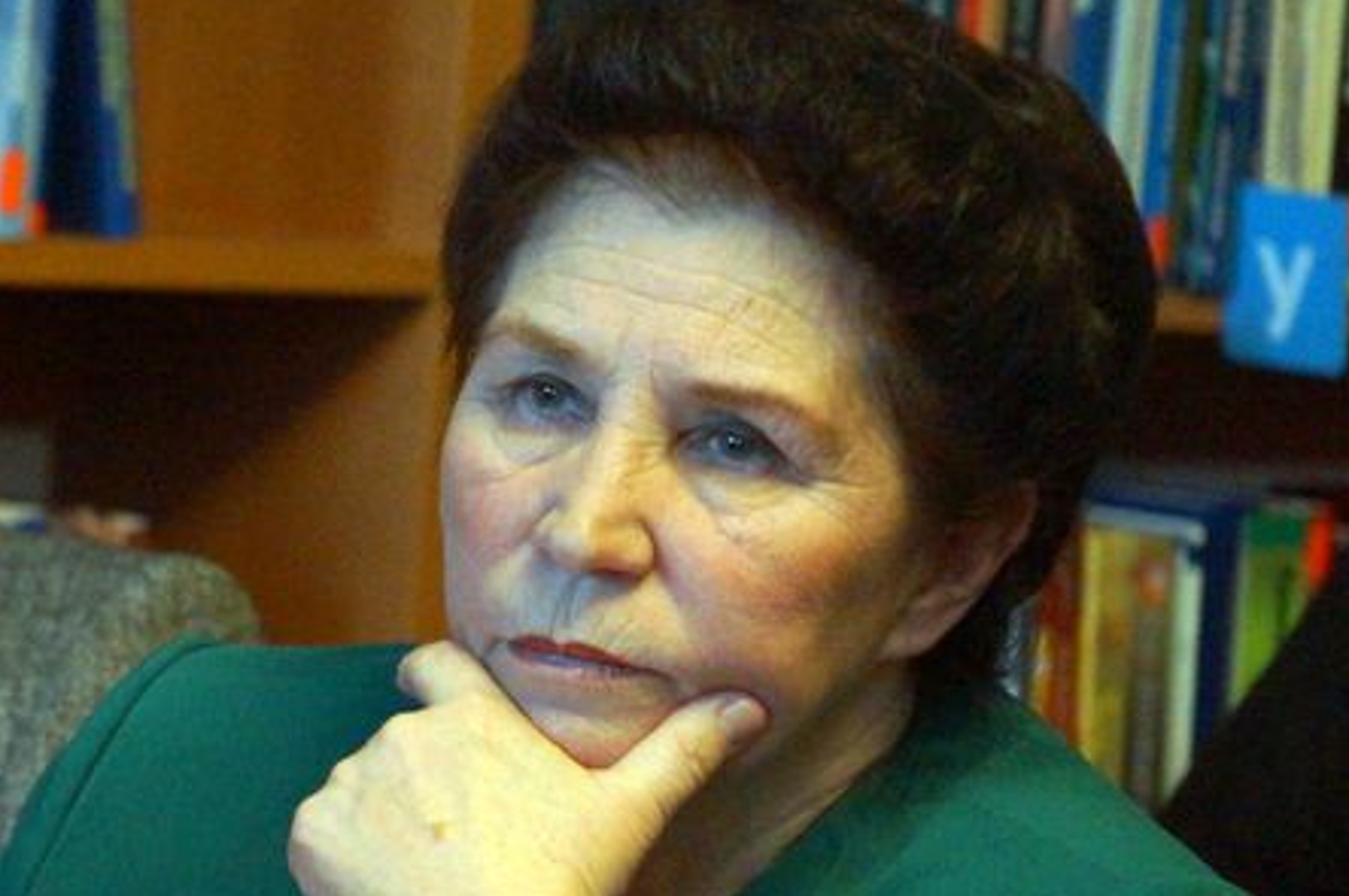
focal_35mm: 410
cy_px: 556
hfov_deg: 5.0
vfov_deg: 3.3
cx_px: 149
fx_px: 15347
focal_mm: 135
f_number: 5.6
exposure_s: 1/60
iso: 3200
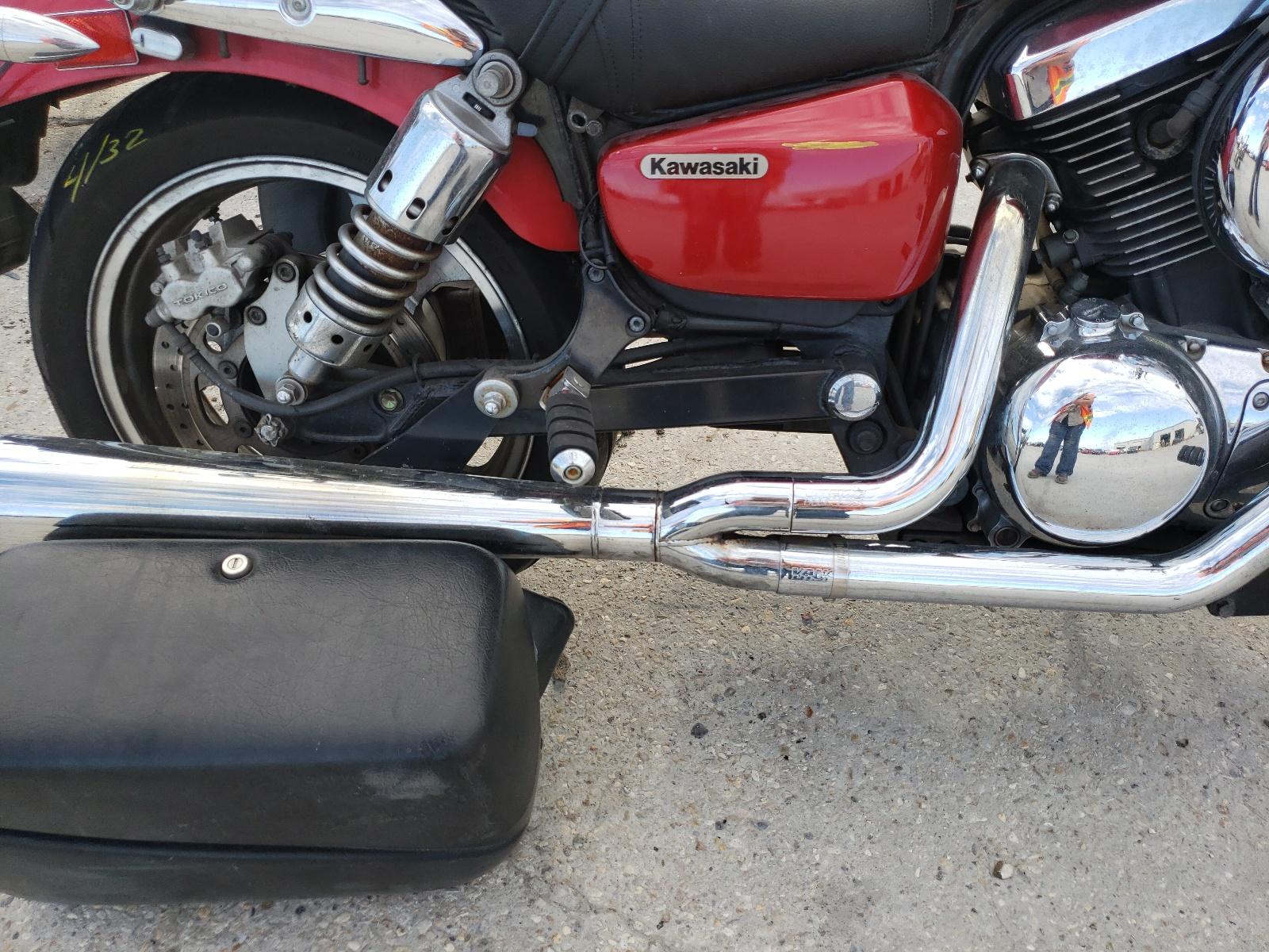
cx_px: 634
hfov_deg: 67.3
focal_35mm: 26
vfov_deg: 53.1
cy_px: 476
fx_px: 953
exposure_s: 1/588
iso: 50
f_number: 1.5
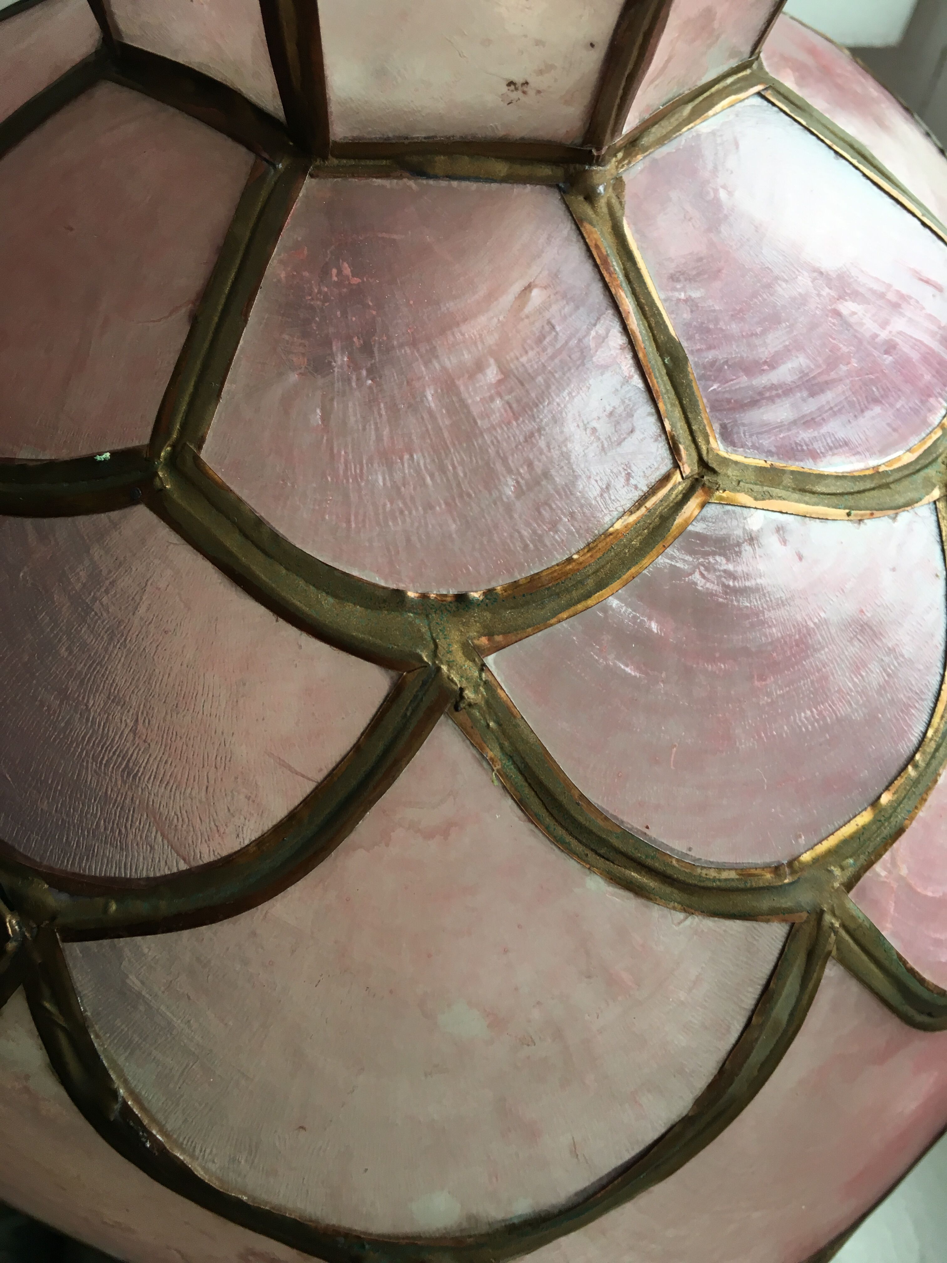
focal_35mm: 29
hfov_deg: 48.2
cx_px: 474
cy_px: 632
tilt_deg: -56.7
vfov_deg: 61.7
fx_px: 1058
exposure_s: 1/33
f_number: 2.2
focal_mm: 4.15
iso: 25
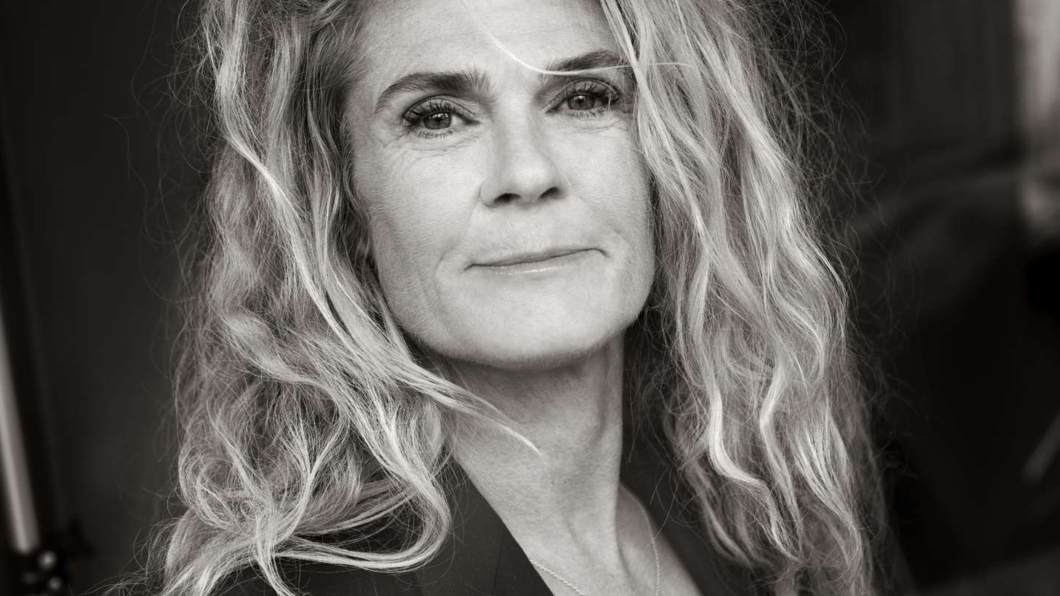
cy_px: 271
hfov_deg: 29.0
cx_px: 531
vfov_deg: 16.5
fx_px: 2052
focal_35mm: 73
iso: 640
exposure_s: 1/250
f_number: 5
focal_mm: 63
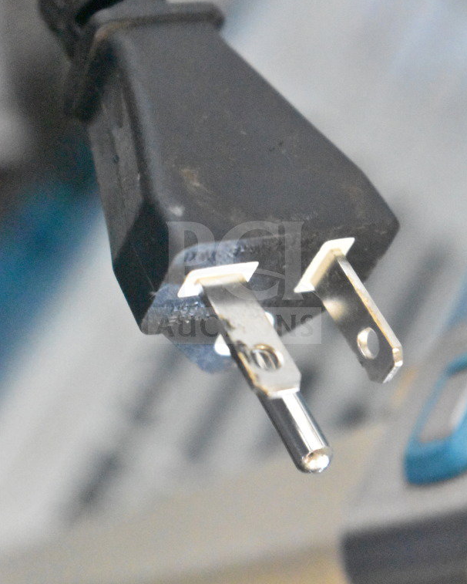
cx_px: 234
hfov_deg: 16.4
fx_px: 1616
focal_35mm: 94
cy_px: 283
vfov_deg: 20.5
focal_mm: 55
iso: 25600
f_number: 5.6
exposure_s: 1/80
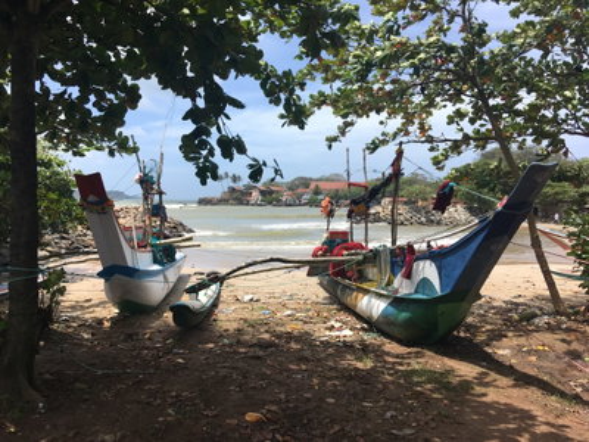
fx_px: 493
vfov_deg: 48.2
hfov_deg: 61.7
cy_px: 221
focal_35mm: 29
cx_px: 294
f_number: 2.2
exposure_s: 1/2024
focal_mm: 4.15
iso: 25
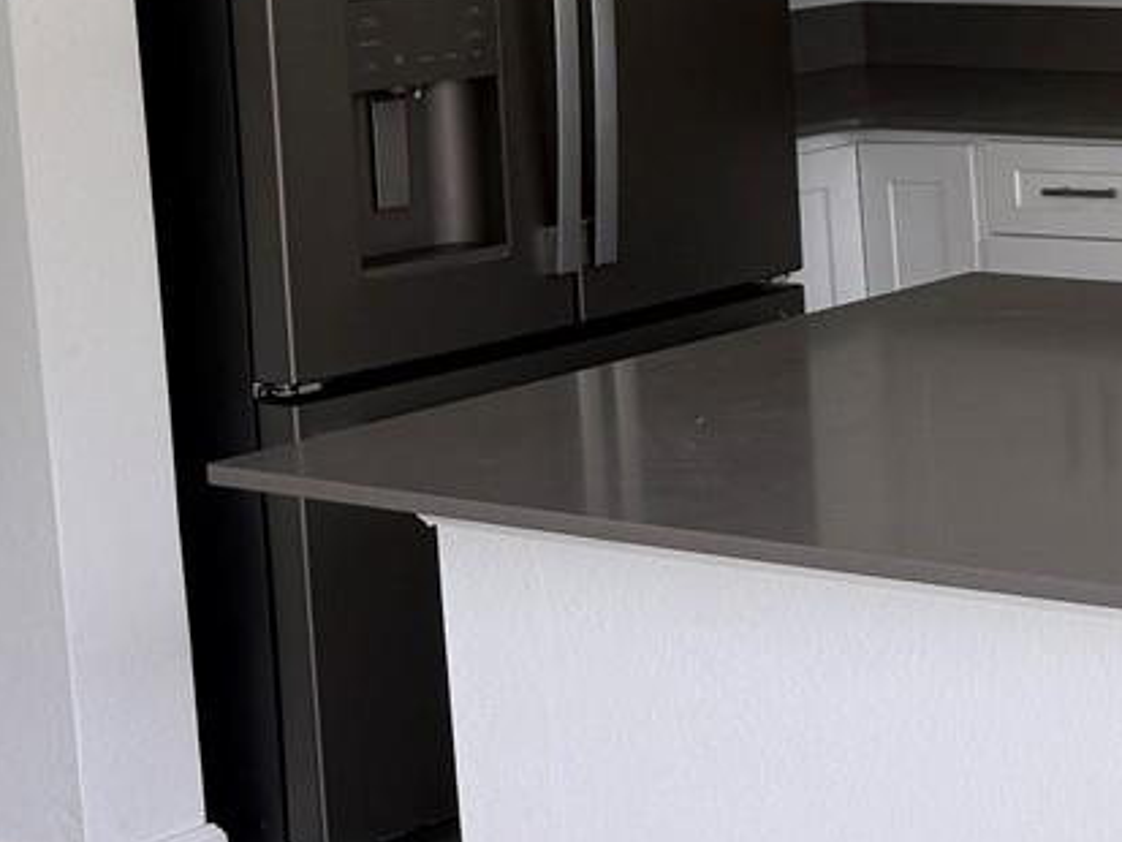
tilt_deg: -5.5
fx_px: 3015
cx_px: 1934
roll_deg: +1.3
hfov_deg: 17.6
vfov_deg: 15.5
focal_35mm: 93
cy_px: -62
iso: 50
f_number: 1.78
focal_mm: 6.76
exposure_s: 1/140
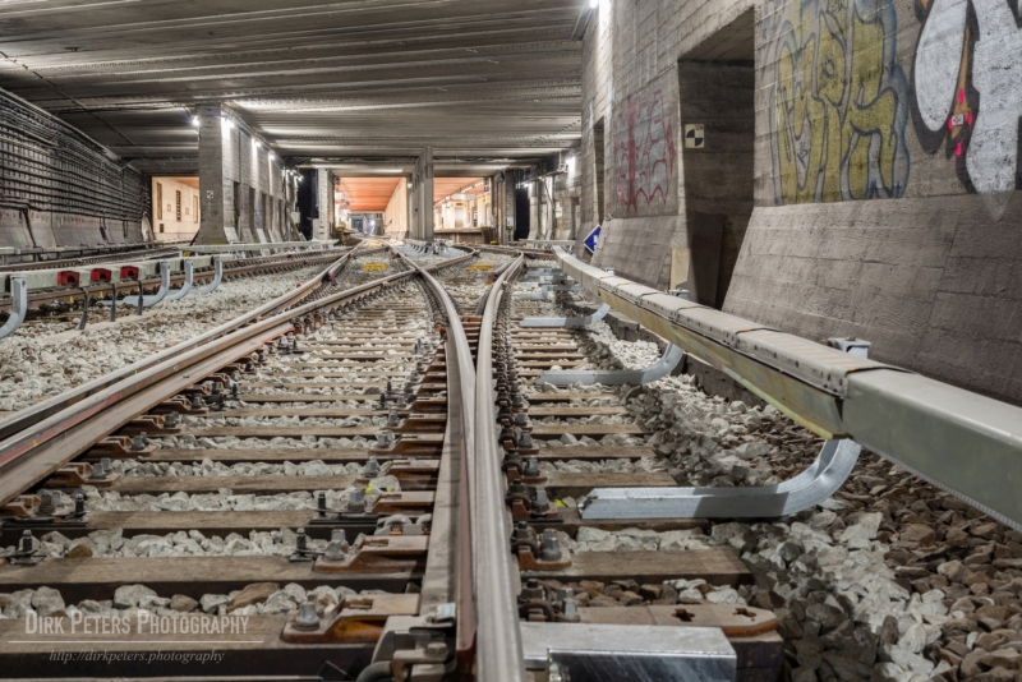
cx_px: 511
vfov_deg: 27.0
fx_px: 1420
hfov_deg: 39.6
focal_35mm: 50
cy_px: 341
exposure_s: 30
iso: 50
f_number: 10
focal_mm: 50
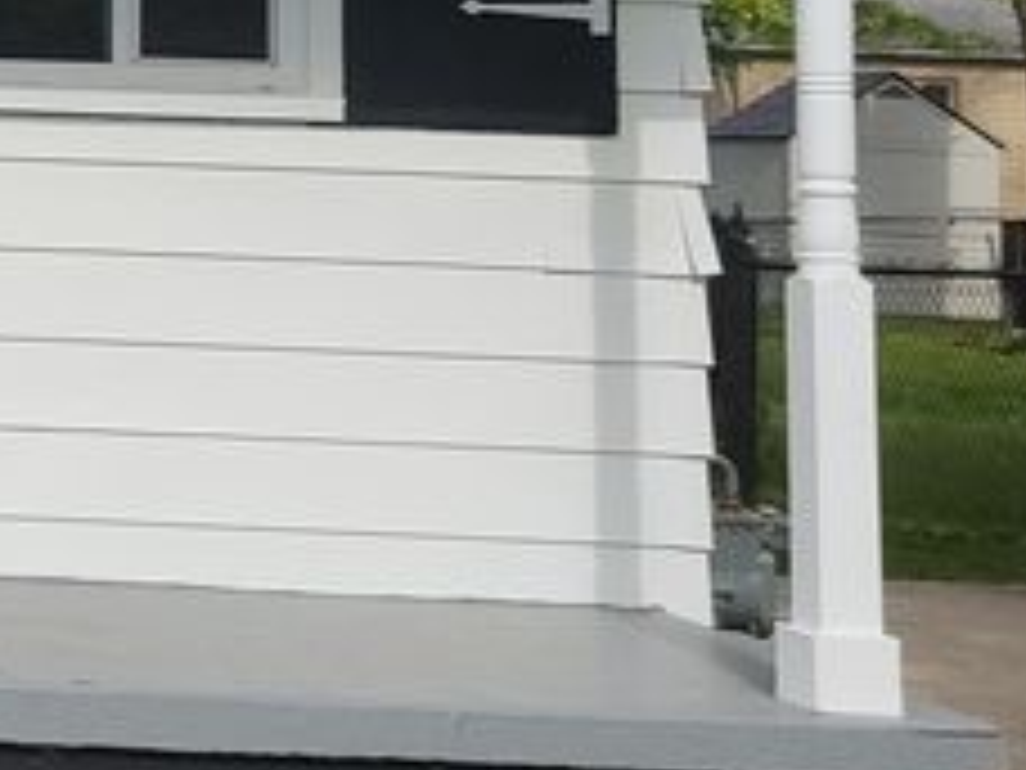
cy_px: -153
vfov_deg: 12.4
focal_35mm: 117
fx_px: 3468
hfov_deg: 14.0
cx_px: -1062
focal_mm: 5.4
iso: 40
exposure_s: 1/2859
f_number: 1.8
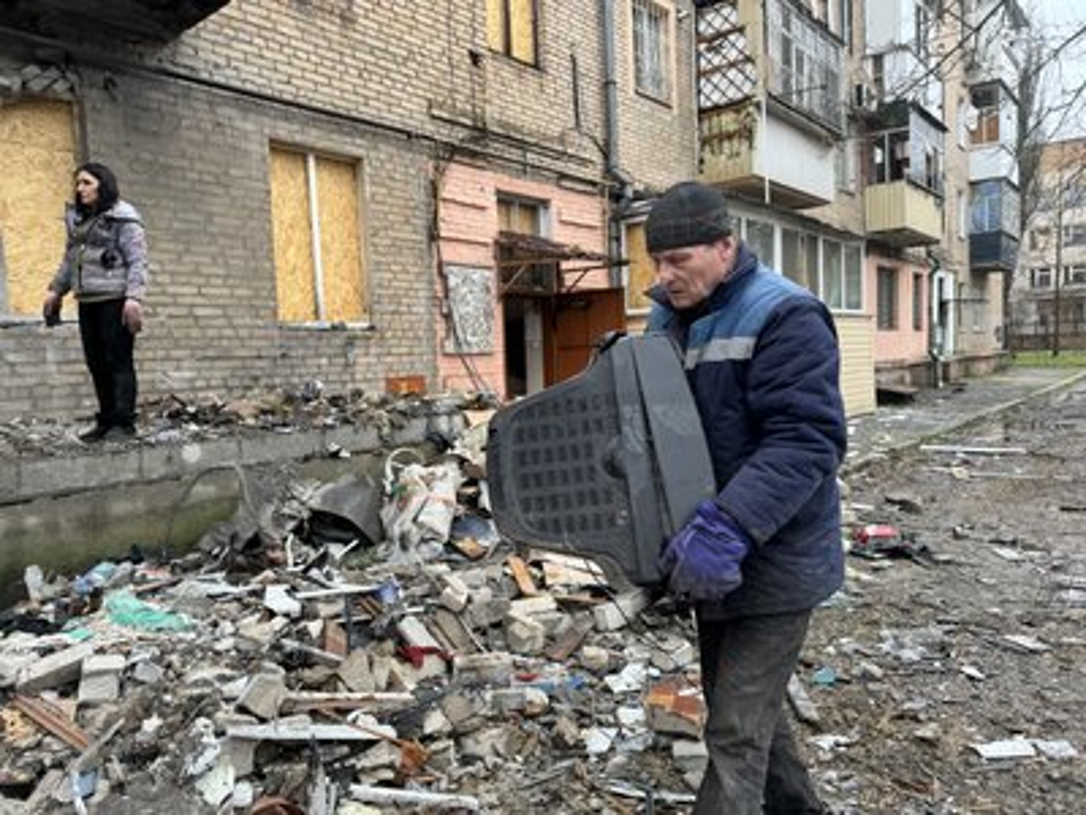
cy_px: 408
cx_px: 543
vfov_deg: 56.8
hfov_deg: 71.6
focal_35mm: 24
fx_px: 753
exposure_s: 1/121
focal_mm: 6.86
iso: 64
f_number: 1.78
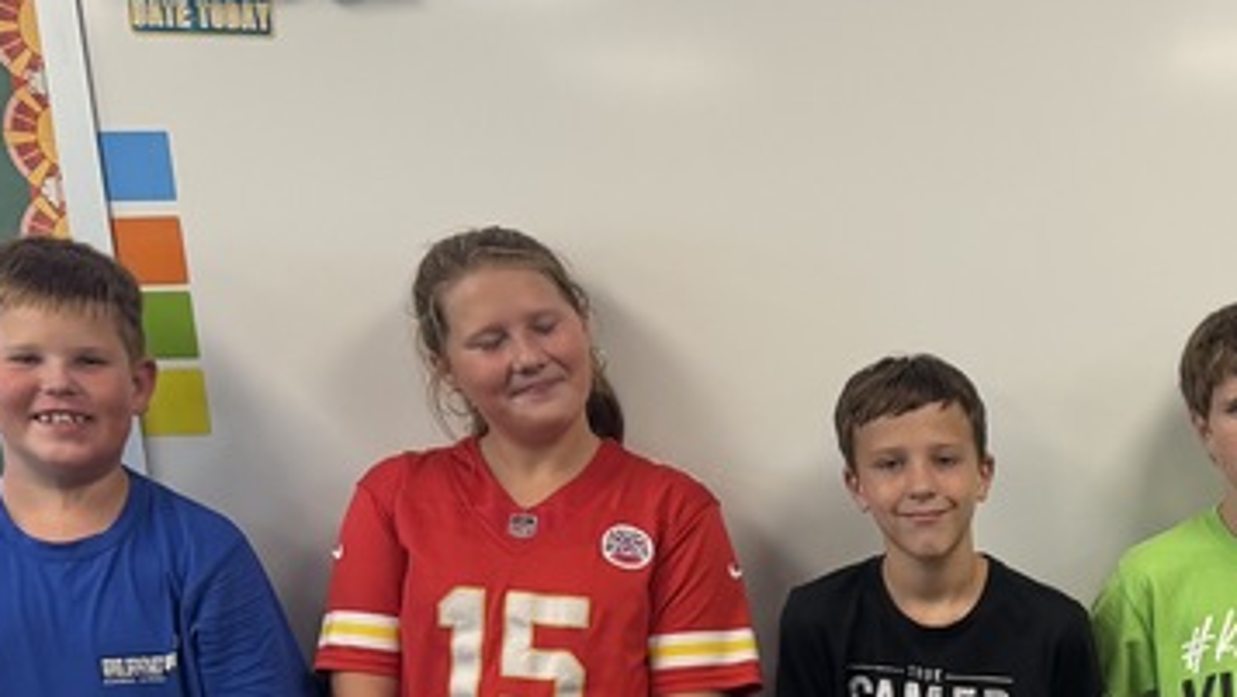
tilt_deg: -16.0
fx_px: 2461
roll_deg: +0.6
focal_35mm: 75
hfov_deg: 26.2
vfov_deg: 15.1
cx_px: 1341
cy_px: 988
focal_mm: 6.76
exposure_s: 1/75
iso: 200
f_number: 1.78
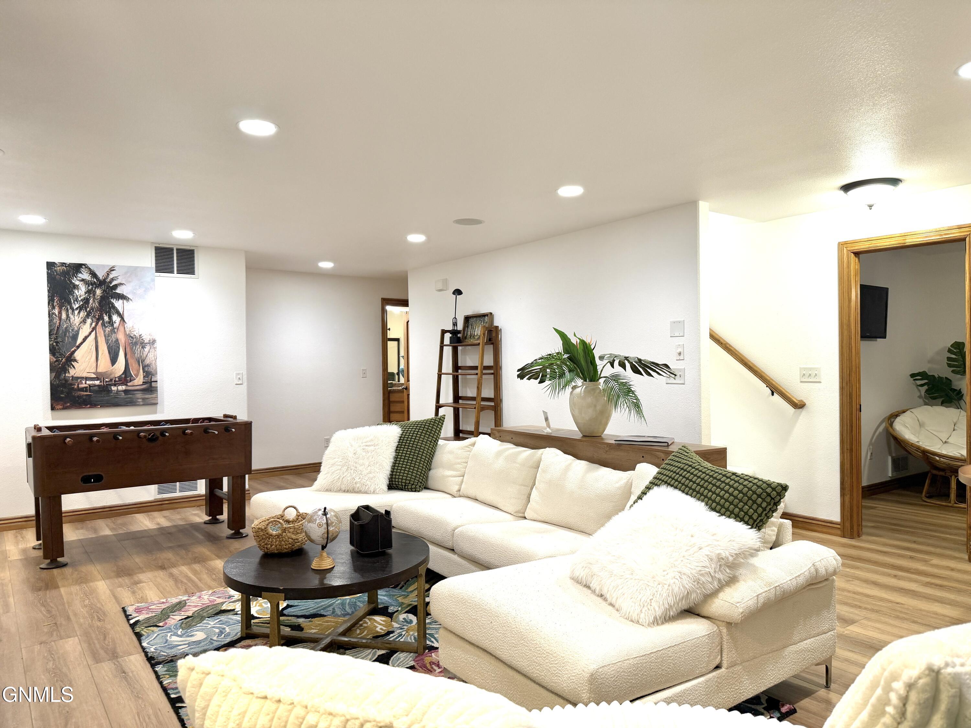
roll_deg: +0.1
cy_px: 364
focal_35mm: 24
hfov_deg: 71.6
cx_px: 486
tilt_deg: -0.8
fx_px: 673
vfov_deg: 56.8
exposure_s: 1/60
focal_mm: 6.76
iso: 125
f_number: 1.78
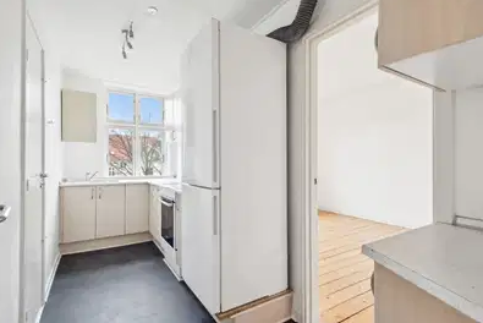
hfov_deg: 93.2
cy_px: 162
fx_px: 228
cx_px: 234
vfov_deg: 70.5
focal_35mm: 17
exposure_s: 1.5
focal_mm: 10.5
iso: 800
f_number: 8
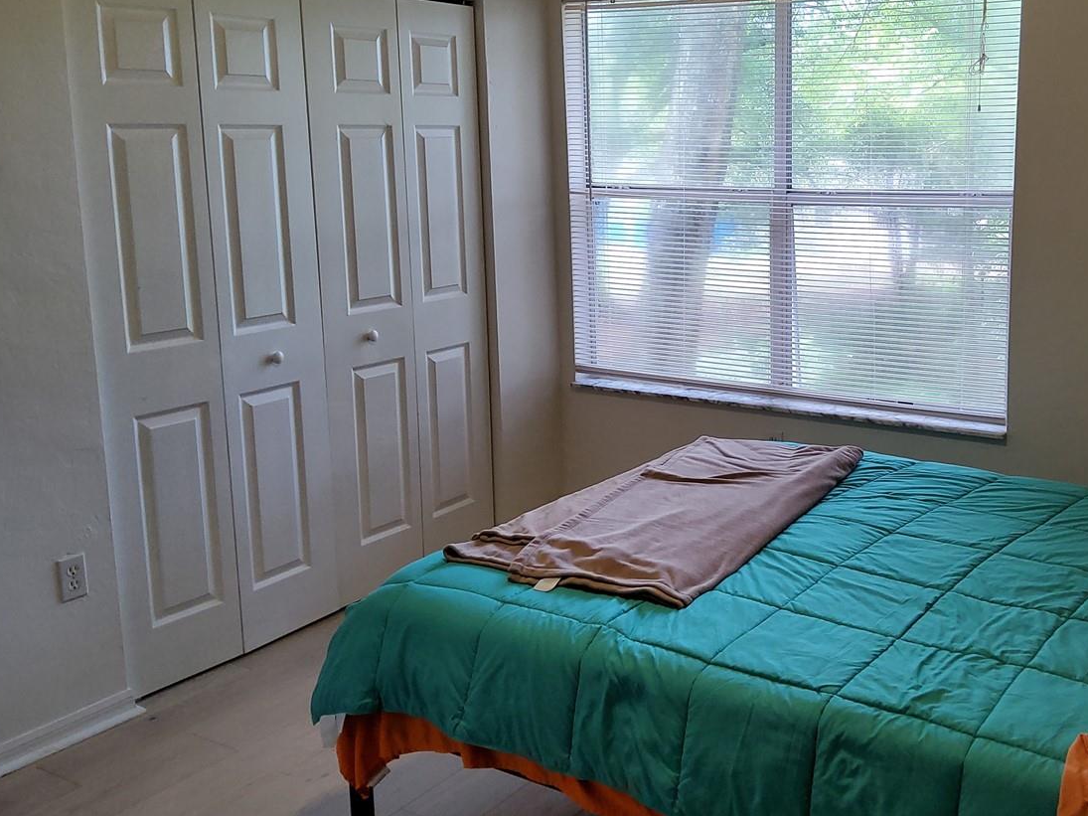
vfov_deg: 37.6
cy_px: 332
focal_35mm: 38
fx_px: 1194
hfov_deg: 47.8
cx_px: 766
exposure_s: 1/120
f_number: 2
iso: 160
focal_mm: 3.08
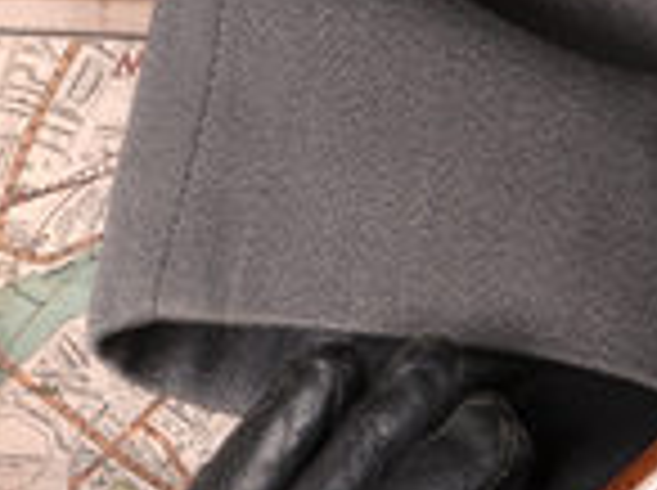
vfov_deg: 7.0
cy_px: 306
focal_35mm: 211
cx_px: -220
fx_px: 3998
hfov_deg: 9.2
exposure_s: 1/200
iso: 100
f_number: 16
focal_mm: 40
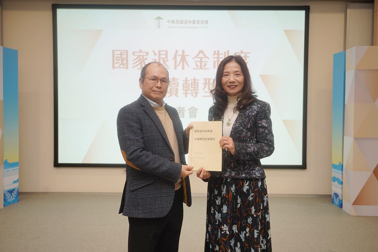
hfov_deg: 55.8
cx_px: 189
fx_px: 357
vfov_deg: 38.9
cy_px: 126
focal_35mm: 34
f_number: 4
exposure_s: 1/250
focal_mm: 34
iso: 1250
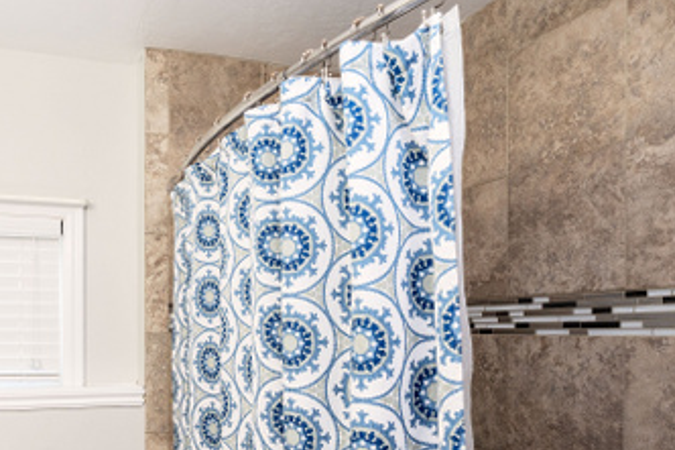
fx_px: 506
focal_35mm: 27
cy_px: 386
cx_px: 226
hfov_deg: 65.6
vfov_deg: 44.5
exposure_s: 1/15
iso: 400
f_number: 8
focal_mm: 14
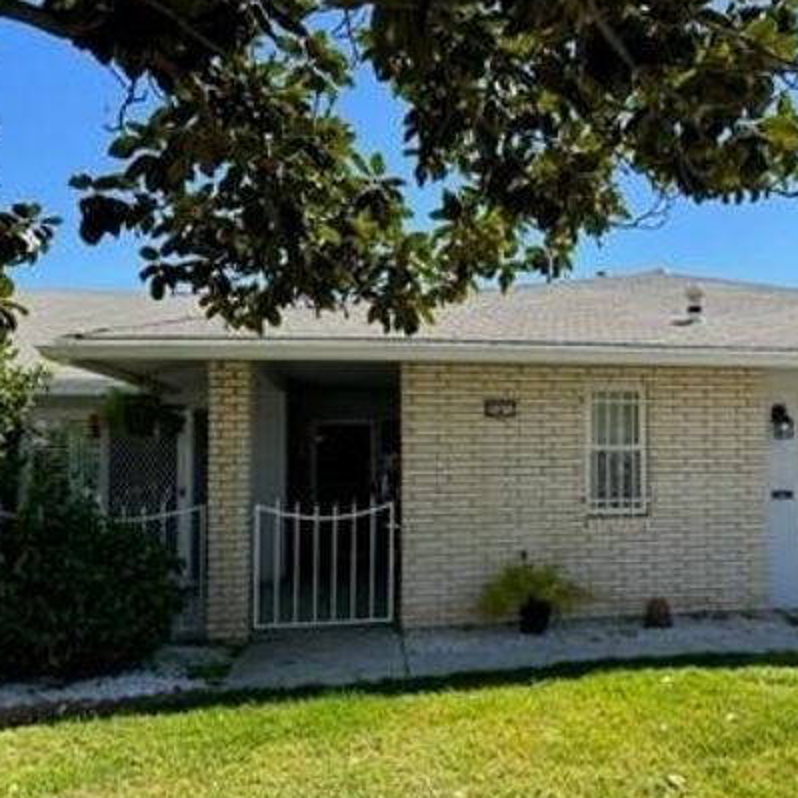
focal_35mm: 34
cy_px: 437
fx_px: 887
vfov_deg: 48.4
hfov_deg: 46.8
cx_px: 594
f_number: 1.78
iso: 80
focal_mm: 6.86
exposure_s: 1/2660
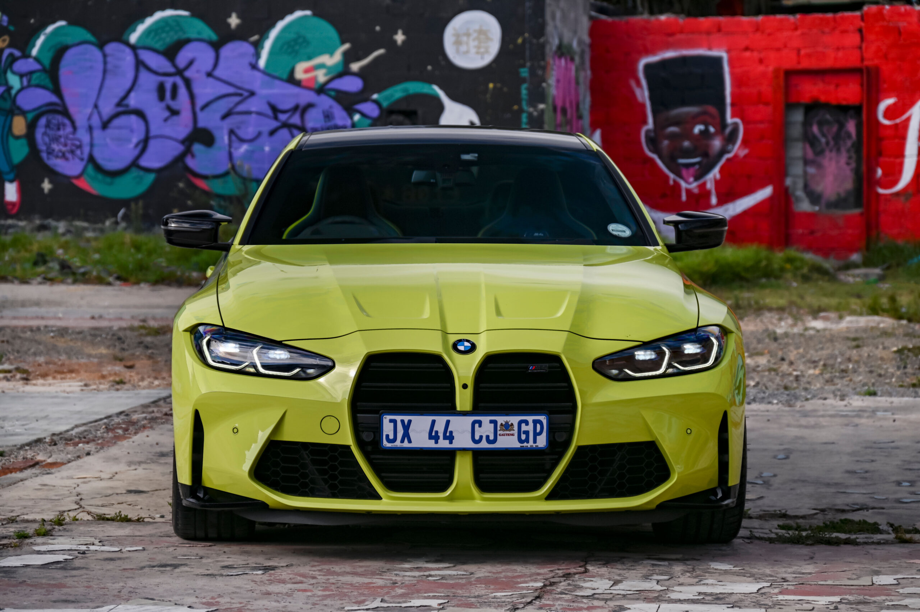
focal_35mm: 120
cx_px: 460
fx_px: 3064
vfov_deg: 11.4
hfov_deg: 17.1
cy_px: 306
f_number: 6.3
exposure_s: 1/640
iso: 250
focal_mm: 120
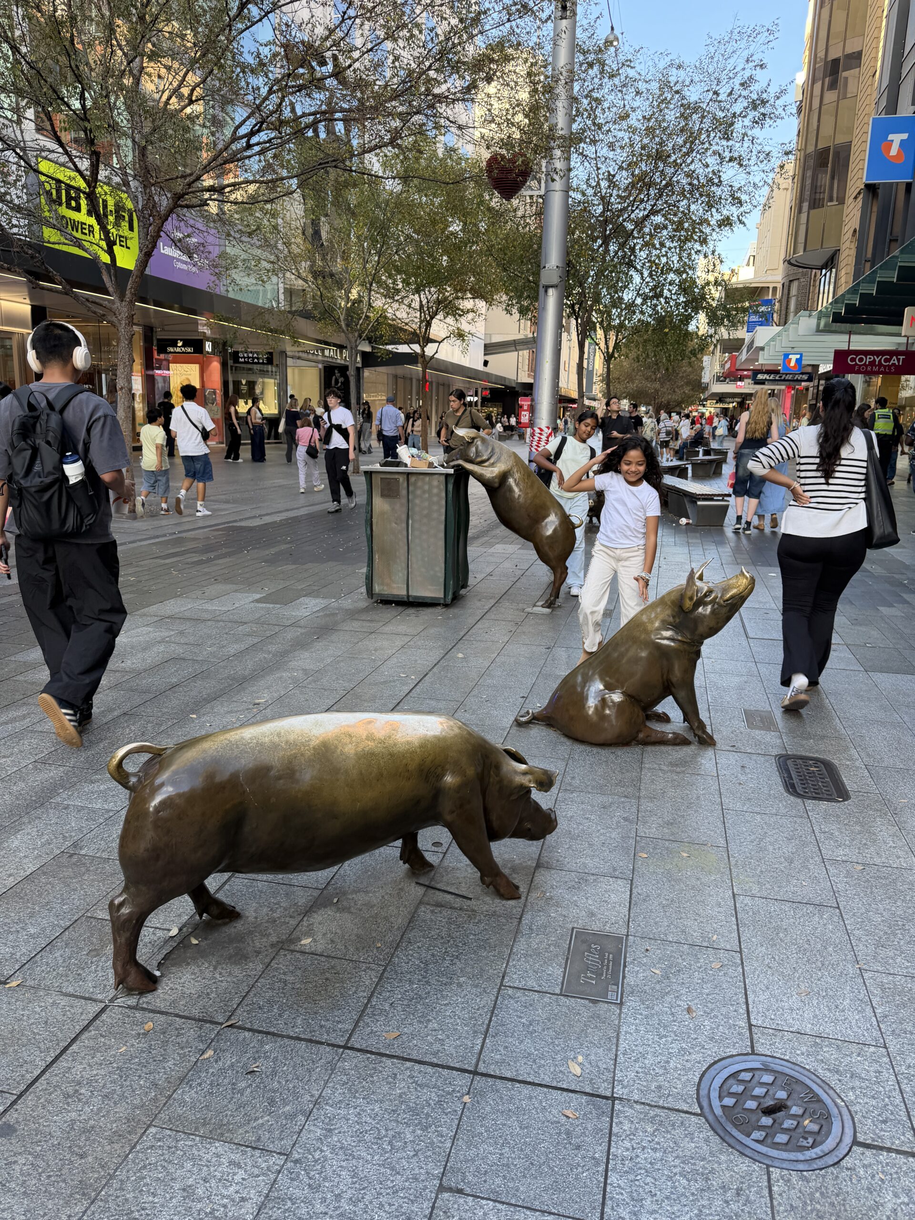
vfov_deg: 71.6
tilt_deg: -12.9
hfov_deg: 56.8
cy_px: 610
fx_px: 846
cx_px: 458
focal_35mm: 24
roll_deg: -3.0
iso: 80
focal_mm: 6.76
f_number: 1.78
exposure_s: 1/245
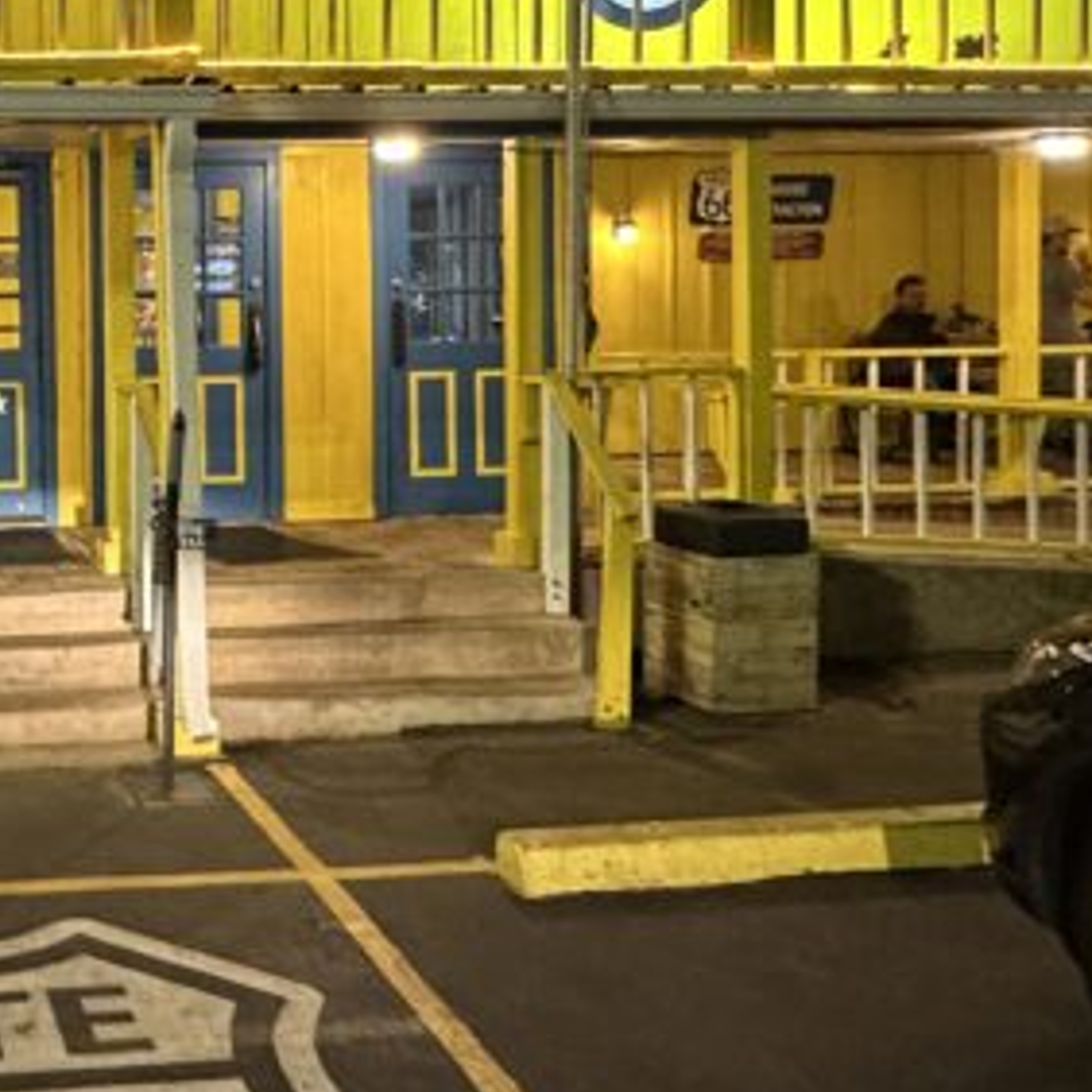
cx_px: -12
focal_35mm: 45
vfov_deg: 36.9
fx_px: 1606
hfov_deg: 34.1
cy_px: 321
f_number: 2.2
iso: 640
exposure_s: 1/60
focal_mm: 2.22
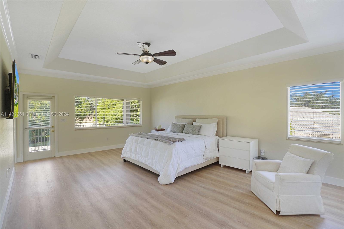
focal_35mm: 16
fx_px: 153
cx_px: 172
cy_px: 114
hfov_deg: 96.7
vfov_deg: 73.7
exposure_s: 1/125
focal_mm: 16
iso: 320
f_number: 4
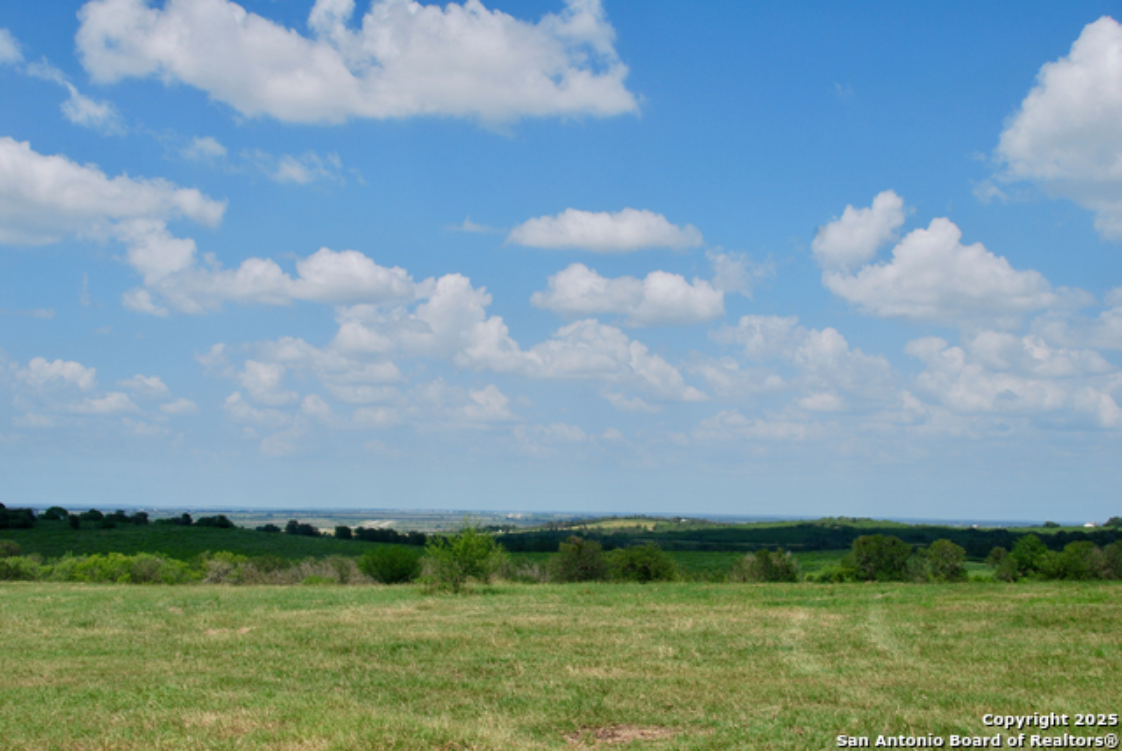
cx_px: 561
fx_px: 1357
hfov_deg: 44.9
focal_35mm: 44
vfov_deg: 30.9
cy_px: 376
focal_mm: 29
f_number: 9
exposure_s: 1/320
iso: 100
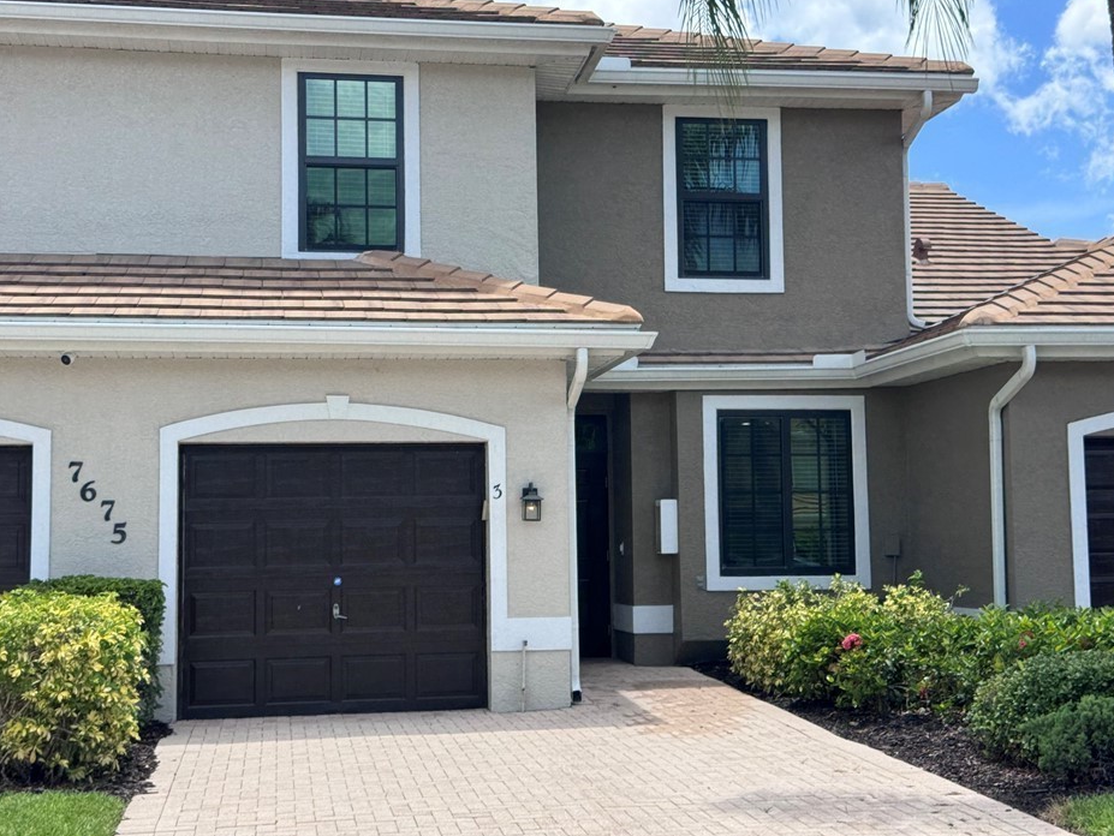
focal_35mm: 53
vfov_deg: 27.5
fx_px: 1706
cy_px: 412
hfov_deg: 36.2
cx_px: 555
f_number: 1.78
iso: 64
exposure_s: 1/2833
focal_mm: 6.76
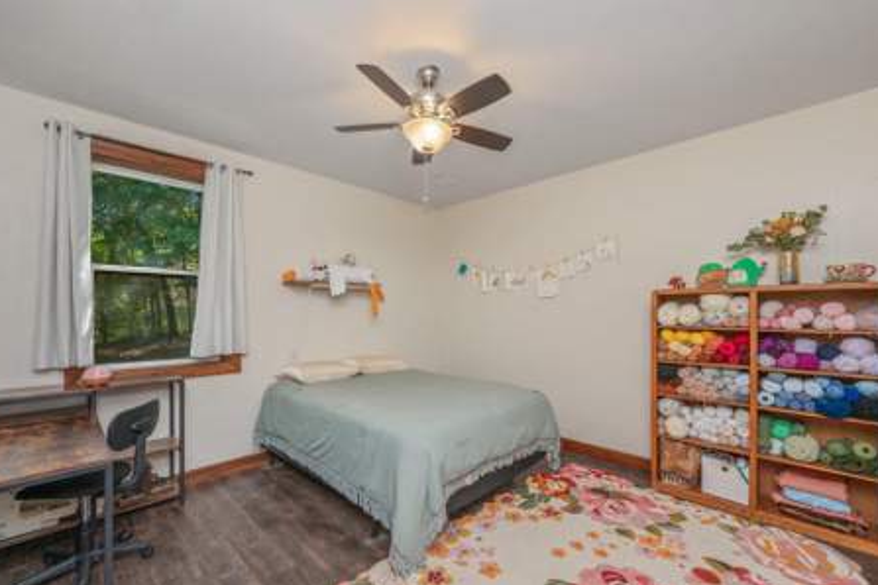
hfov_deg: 100.4
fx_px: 366
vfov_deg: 77.2
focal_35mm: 15
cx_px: 450
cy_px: 310
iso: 320
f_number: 9
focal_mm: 14
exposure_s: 1/30
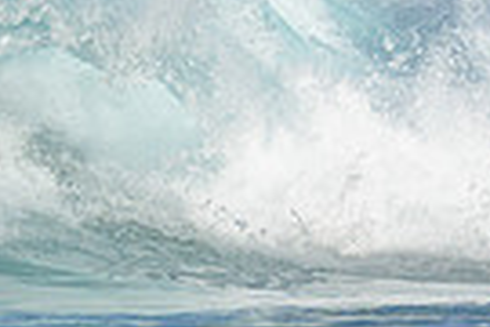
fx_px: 64484
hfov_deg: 0.4
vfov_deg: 0.3
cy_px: 144
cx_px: -310
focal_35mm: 4738
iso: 280
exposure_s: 1/2000
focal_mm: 800
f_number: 6.3
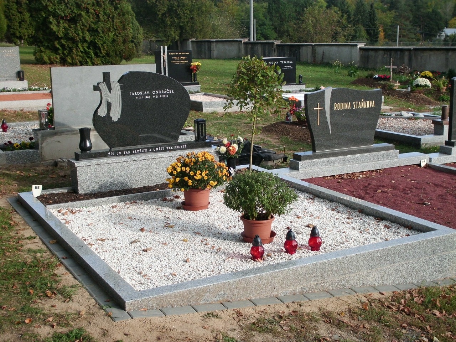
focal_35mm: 47
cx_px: 228
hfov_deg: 40.4
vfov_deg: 30.9
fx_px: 619
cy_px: 171
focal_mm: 8.4
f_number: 8.3
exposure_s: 1/60
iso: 100
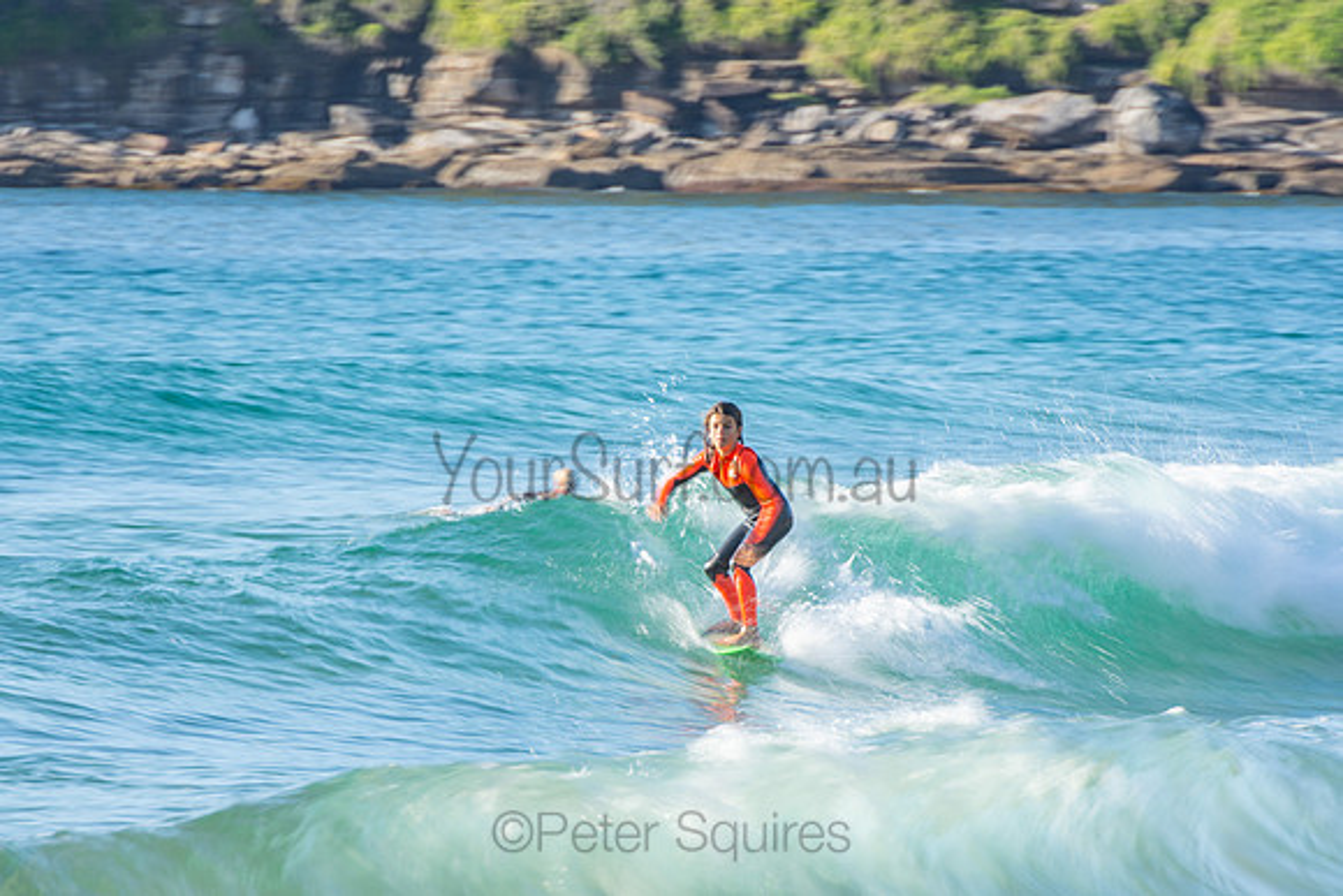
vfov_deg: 2.3
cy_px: 448
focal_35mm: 600
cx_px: 672
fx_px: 22388
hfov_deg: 3.4
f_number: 16
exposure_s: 1/30
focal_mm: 400
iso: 100
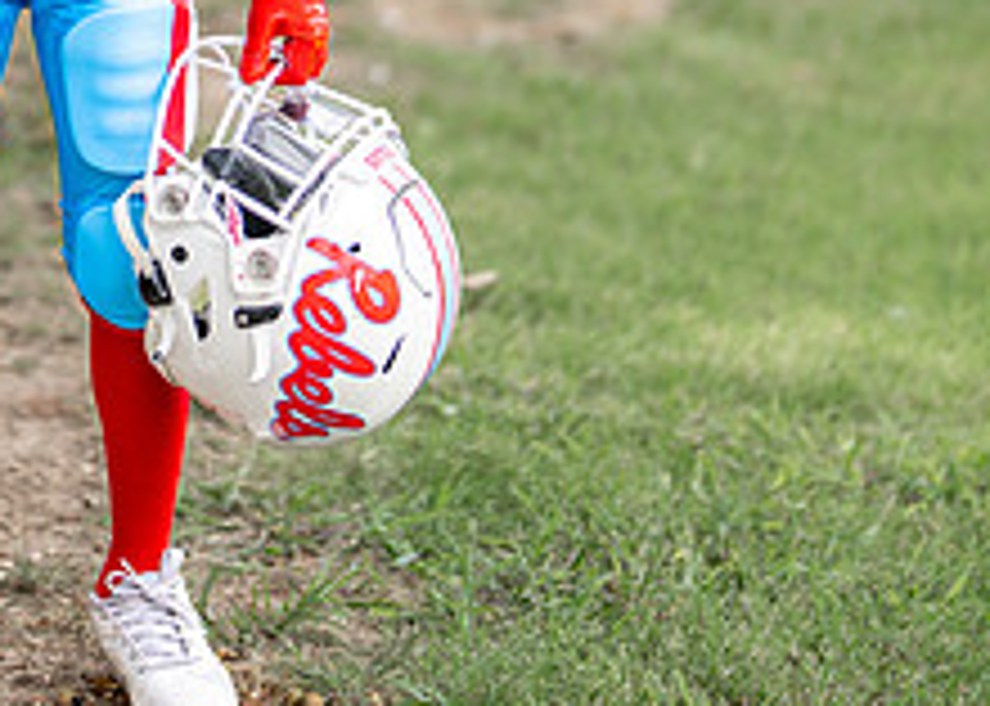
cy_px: -170
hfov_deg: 11.4
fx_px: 4919
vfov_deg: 8.1
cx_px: 146
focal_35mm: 175
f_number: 1.2
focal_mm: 50
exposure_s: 1/2000
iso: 100
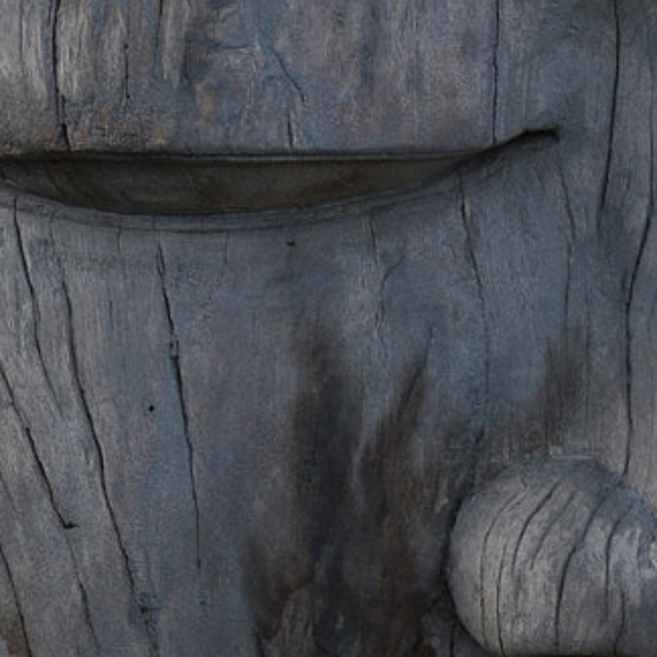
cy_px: 438
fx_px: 4595
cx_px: 616
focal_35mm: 214
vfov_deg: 8.2
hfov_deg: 8.1
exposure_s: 1/80
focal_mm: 34
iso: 100
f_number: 4.5
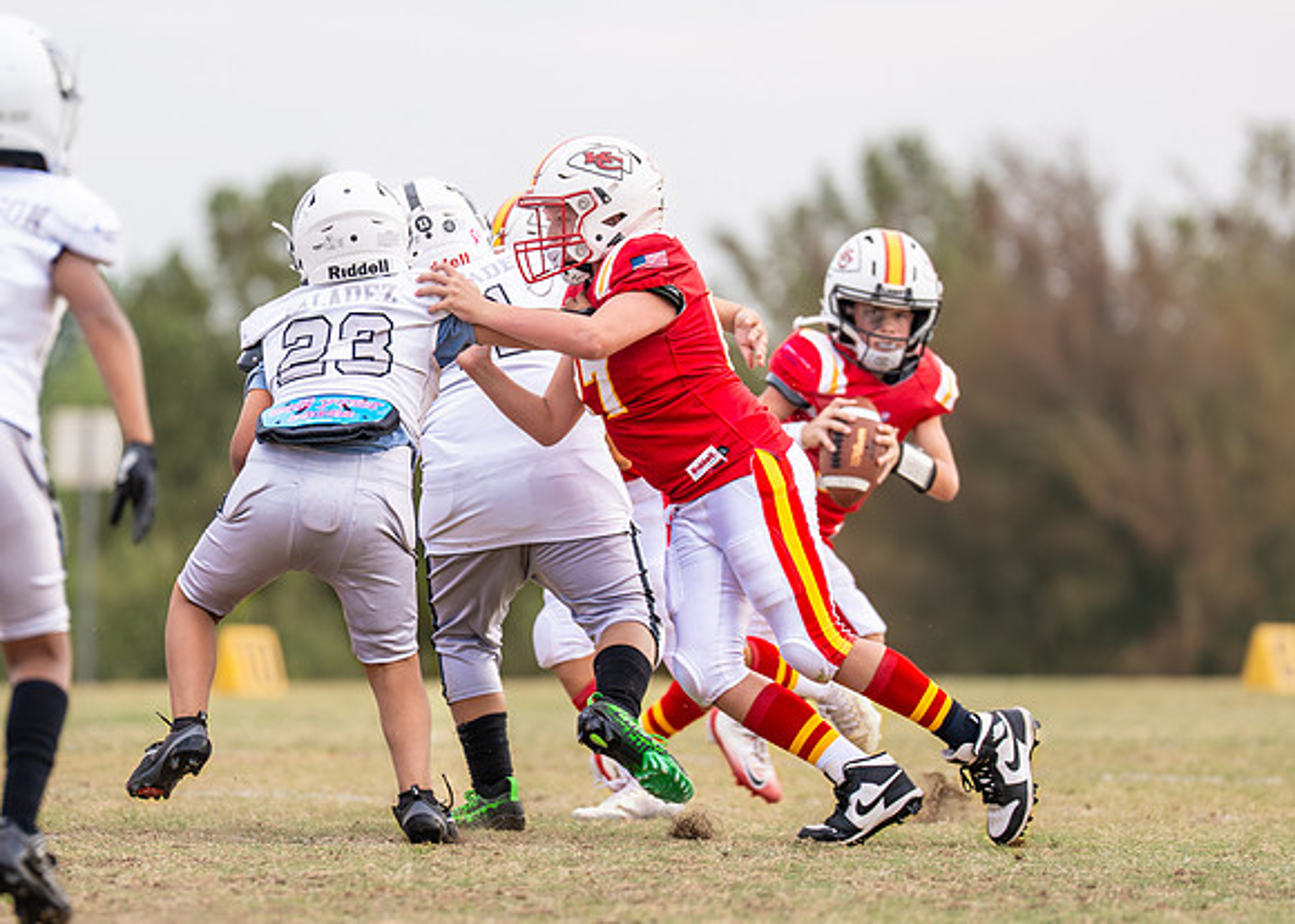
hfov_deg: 5.0
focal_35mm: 400
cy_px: 498
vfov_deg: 3.6
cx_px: 503
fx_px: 14699
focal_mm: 200
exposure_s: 1/1250
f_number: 2.8
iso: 160
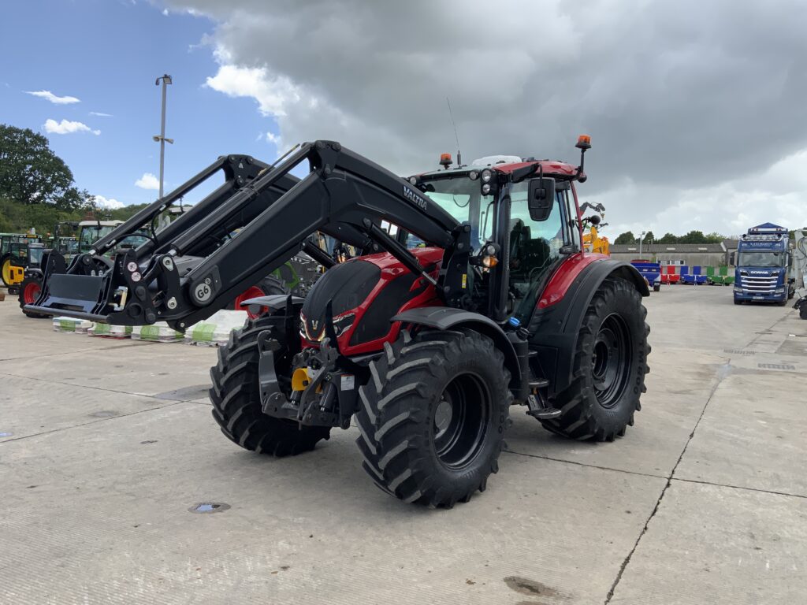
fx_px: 676
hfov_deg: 61.7
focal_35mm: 29
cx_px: 404
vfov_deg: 48.2
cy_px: 302
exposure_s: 1/929
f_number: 1.8
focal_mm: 3
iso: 16
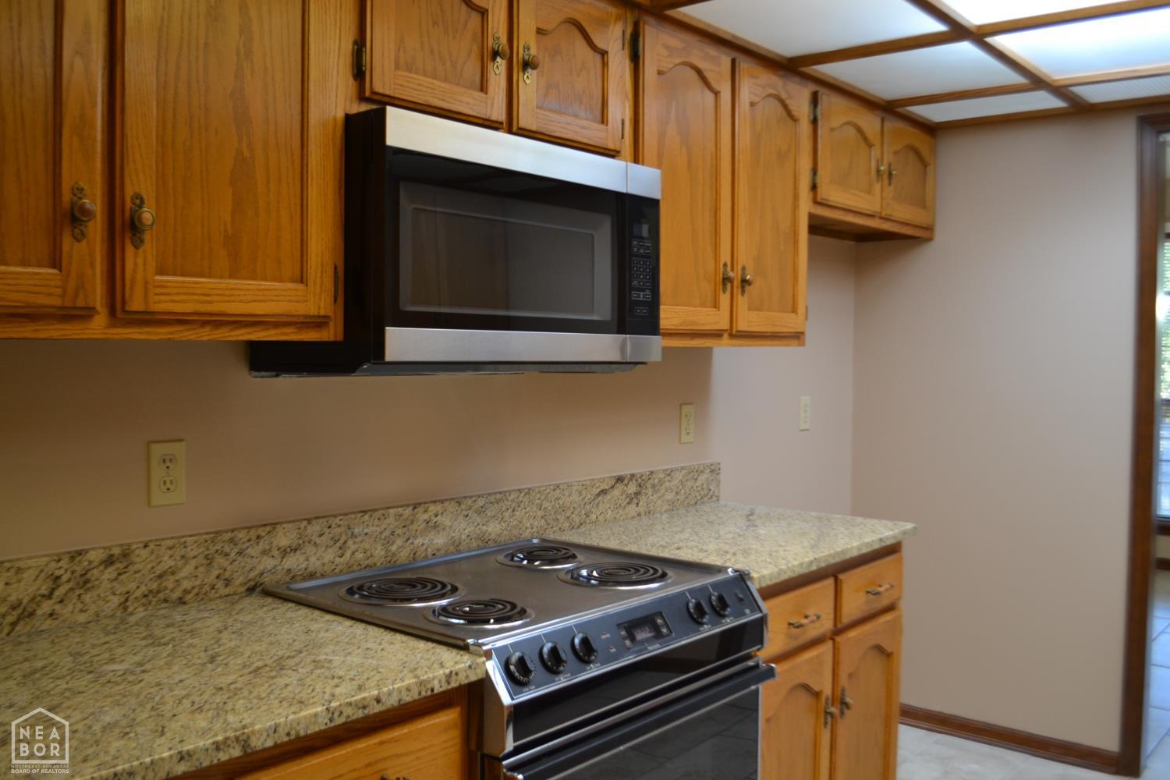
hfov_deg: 61.9
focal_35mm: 30
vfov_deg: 43.6
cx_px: 585
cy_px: 390
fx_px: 975
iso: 400
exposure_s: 1/50
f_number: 3.8
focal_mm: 20
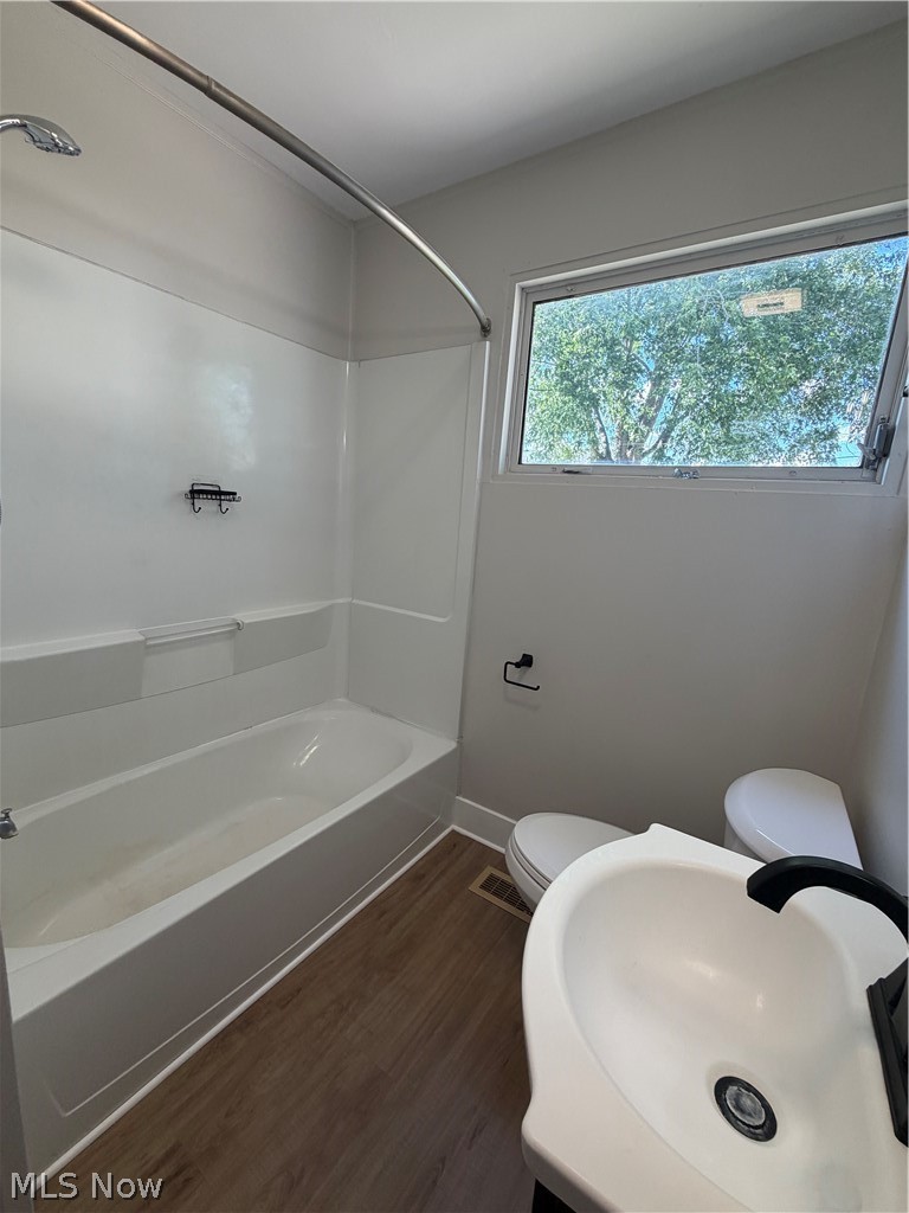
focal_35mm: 14
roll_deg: -4.4
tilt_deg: -10.6
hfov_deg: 85.7
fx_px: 490
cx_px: 454
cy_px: 606
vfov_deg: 102.1
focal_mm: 2.22
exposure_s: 1/120
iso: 100
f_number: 2.2
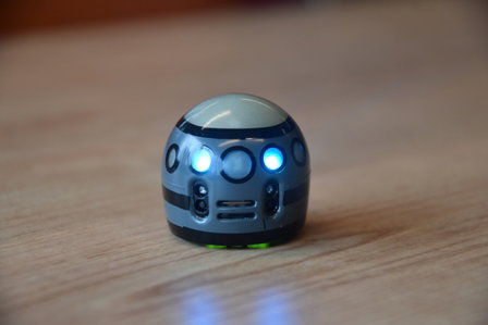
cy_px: 162
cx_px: 244
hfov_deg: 13.0
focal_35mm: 158
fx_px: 2136
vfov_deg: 8.7
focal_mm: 105
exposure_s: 1/125
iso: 640
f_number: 5.6
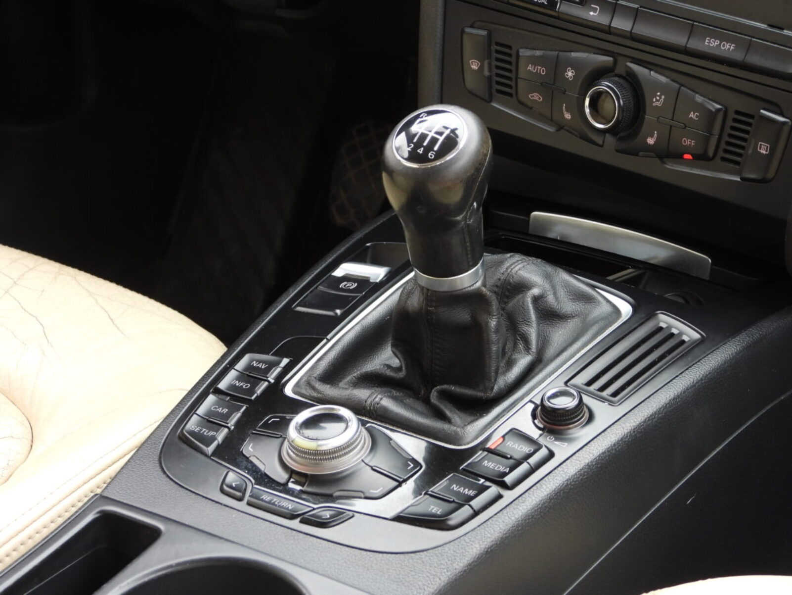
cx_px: 396
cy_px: 298
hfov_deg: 18.7
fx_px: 2403
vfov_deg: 14.1
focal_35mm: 105
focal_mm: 18.9
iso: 200
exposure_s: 1/60
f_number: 4
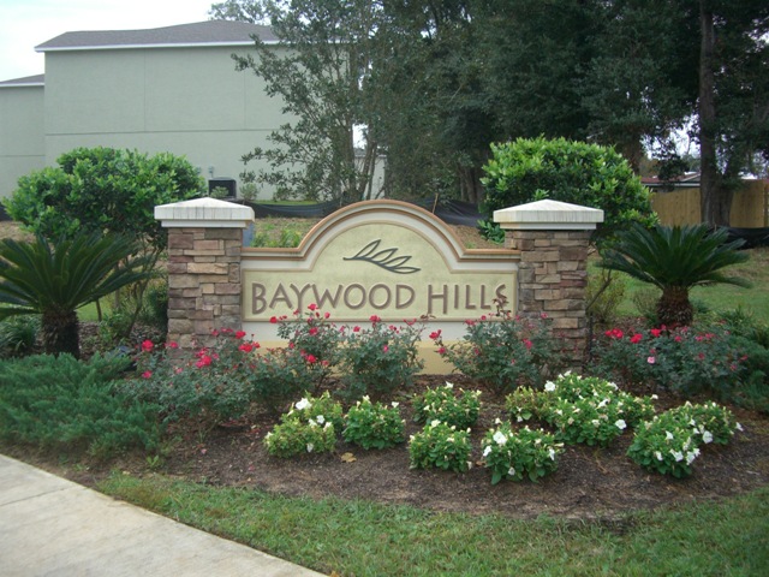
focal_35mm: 38
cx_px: 384
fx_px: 844
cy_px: 288
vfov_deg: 37.7
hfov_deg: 49.0
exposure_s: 1/200
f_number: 2.8
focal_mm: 7.9
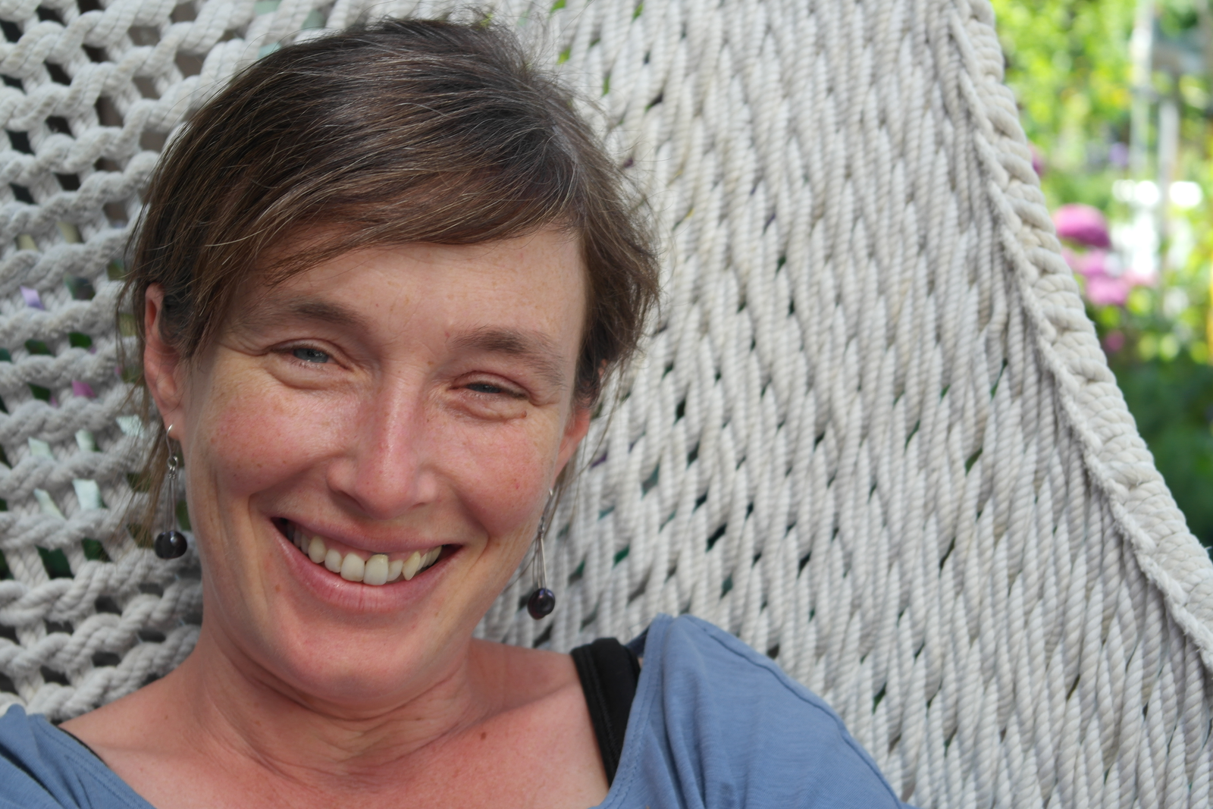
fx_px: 2595
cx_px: 606
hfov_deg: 26.3
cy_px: 404
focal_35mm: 77
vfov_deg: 17.7
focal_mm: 50
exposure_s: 1/80
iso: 100
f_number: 5.6
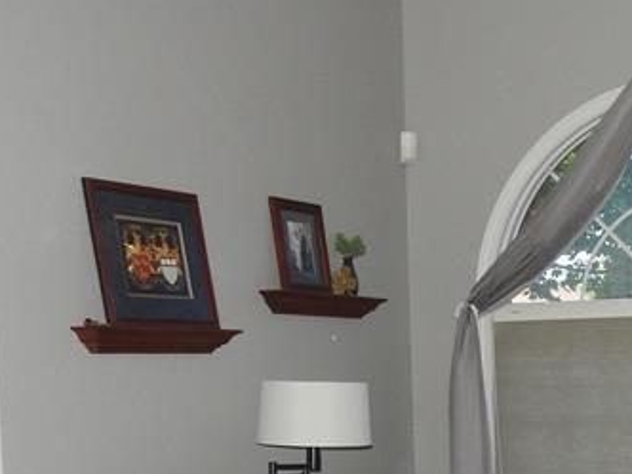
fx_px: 1351
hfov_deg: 25.5
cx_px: 573
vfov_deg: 19.1
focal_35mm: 74
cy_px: 512
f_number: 3.3
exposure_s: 1/500
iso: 200
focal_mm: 4.3
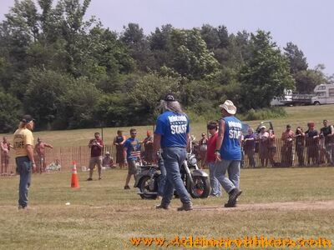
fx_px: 1303
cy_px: 125
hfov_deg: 14.6
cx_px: 167
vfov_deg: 11.0
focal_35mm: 135
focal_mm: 24.5
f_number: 5.9
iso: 80
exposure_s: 1/400
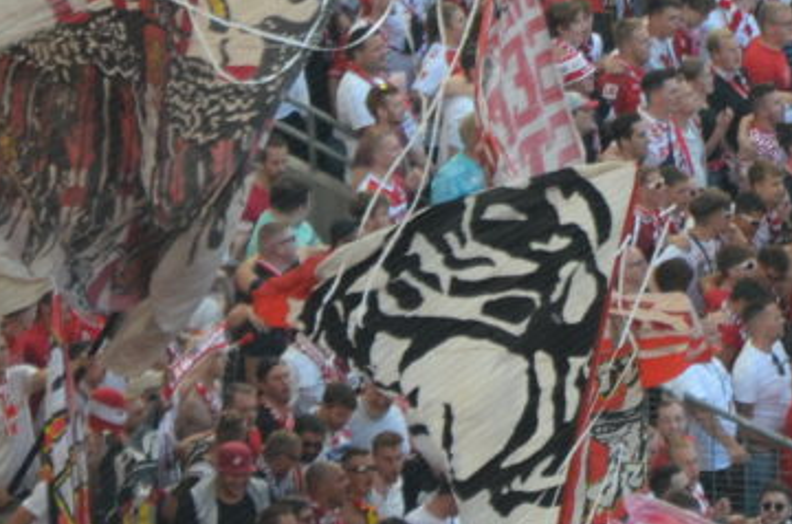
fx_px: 15364
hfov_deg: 2.9
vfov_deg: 2.0
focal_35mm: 700
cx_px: 1091
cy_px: -53
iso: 560
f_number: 5.6
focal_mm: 105
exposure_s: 1/250
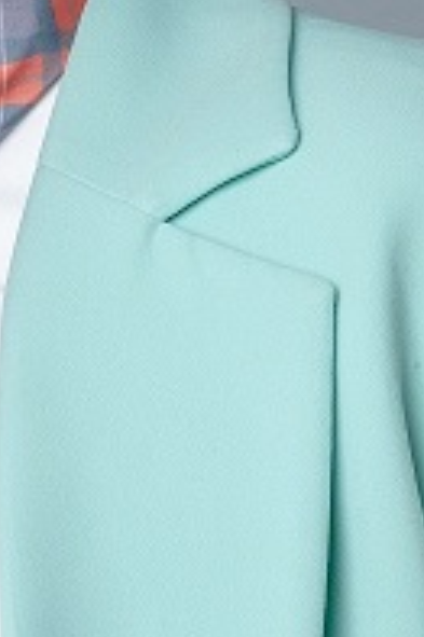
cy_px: 915
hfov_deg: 3.6
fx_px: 6742
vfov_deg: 5.4
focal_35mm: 381
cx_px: -61
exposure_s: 1/160
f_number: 5.6
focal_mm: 50
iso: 100
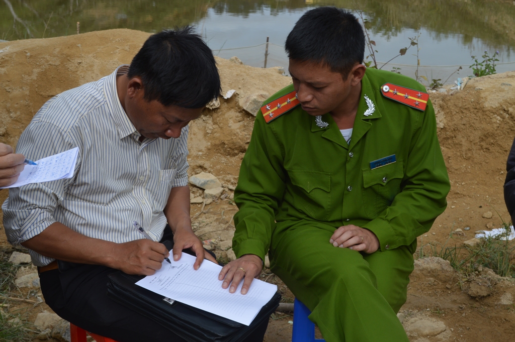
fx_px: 686
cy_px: 171
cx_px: 258
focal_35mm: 48
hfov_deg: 41.1
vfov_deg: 28.0
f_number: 8
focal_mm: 32
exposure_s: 1/250
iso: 100
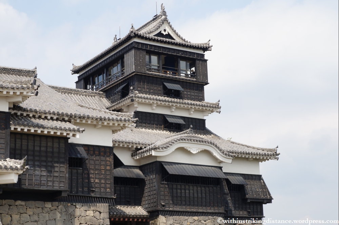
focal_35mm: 69
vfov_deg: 19.7
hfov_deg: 29.3
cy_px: 112
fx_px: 649
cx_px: 170
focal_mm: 46
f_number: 13
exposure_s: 1/200
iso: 200
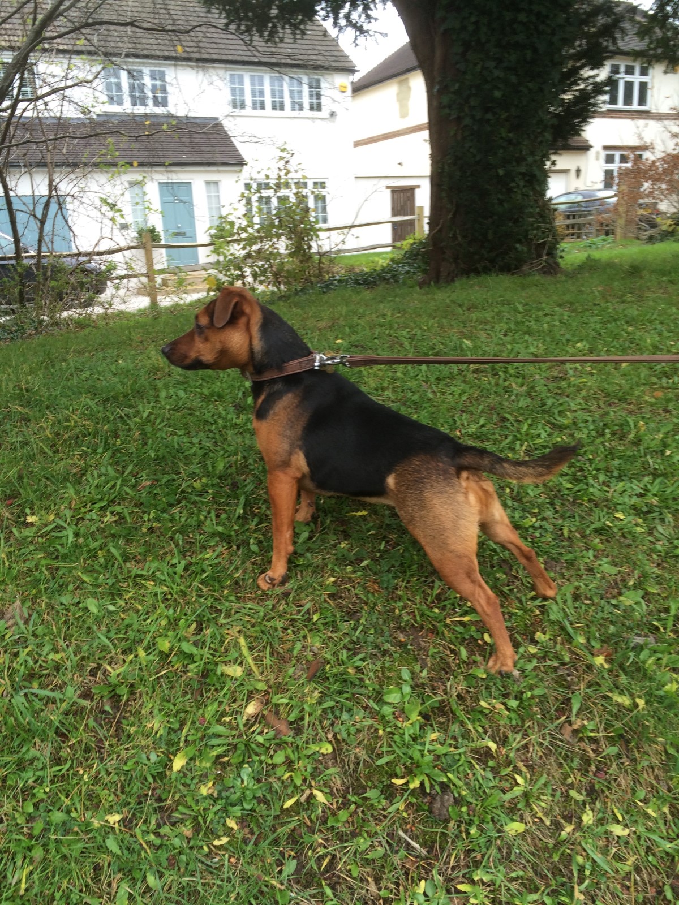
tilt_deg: -17.6
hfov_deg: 48.2
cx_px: 340
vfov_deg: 61.7
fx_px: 758
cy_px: 452
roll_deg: +2.5
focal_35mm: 29
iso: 32
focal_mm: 4.15
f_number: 2.2
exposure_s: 1/40
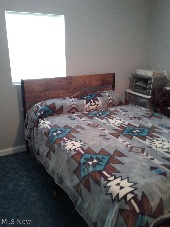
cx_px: 85
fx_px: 216
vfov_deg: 55.4
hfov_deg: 42.9
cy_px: 114
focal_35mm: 33
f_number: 2.2
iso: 200
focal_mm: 3.3
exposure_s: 1/8
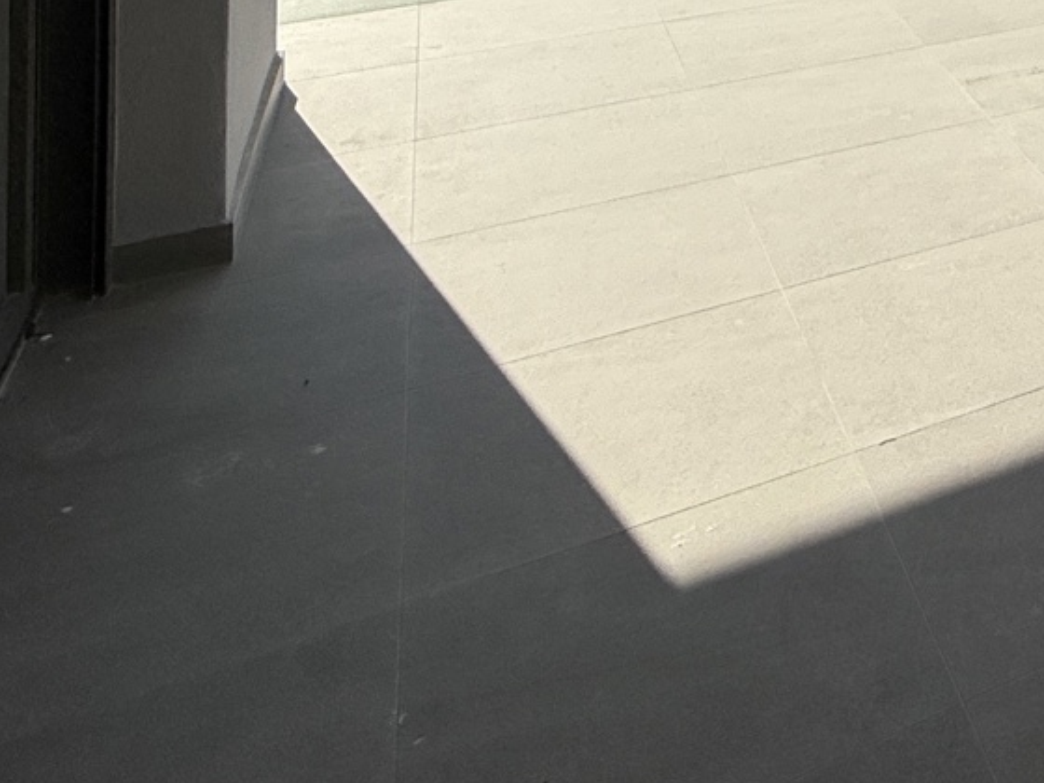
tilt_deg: +0.3
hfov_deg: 29.2
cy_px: -481
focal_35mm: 48
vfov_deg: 22.7
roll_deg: -1.1
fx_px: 1448
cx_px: 1462
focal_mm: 2.22
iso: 50
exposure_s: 1/3289
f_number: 2.2
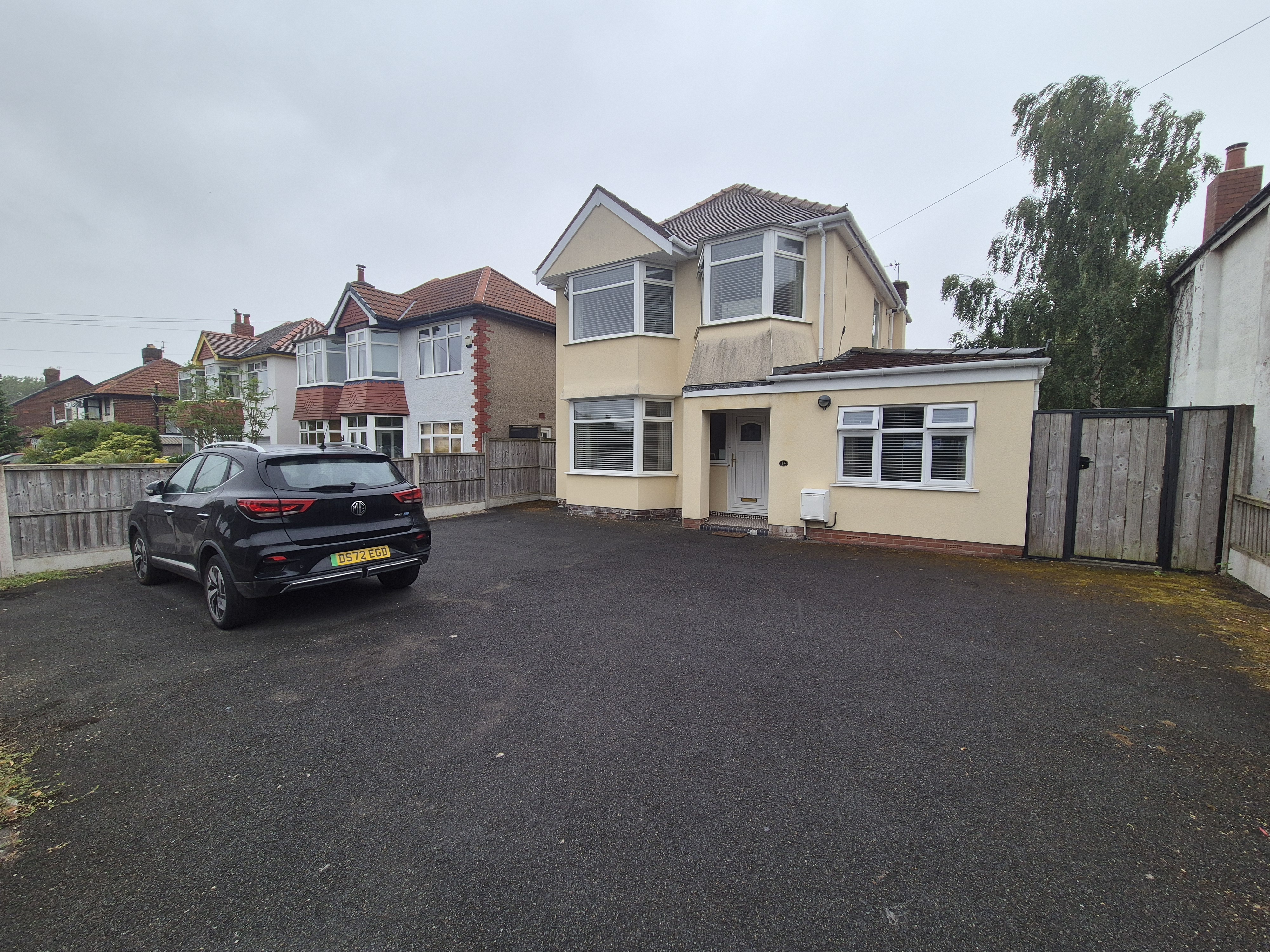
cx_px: 635
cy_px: 476
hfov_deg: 106.2
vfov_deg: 89.9
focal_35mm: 13
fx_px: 477
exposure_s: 1/550
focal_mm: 2.2
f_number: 2.2
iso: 50
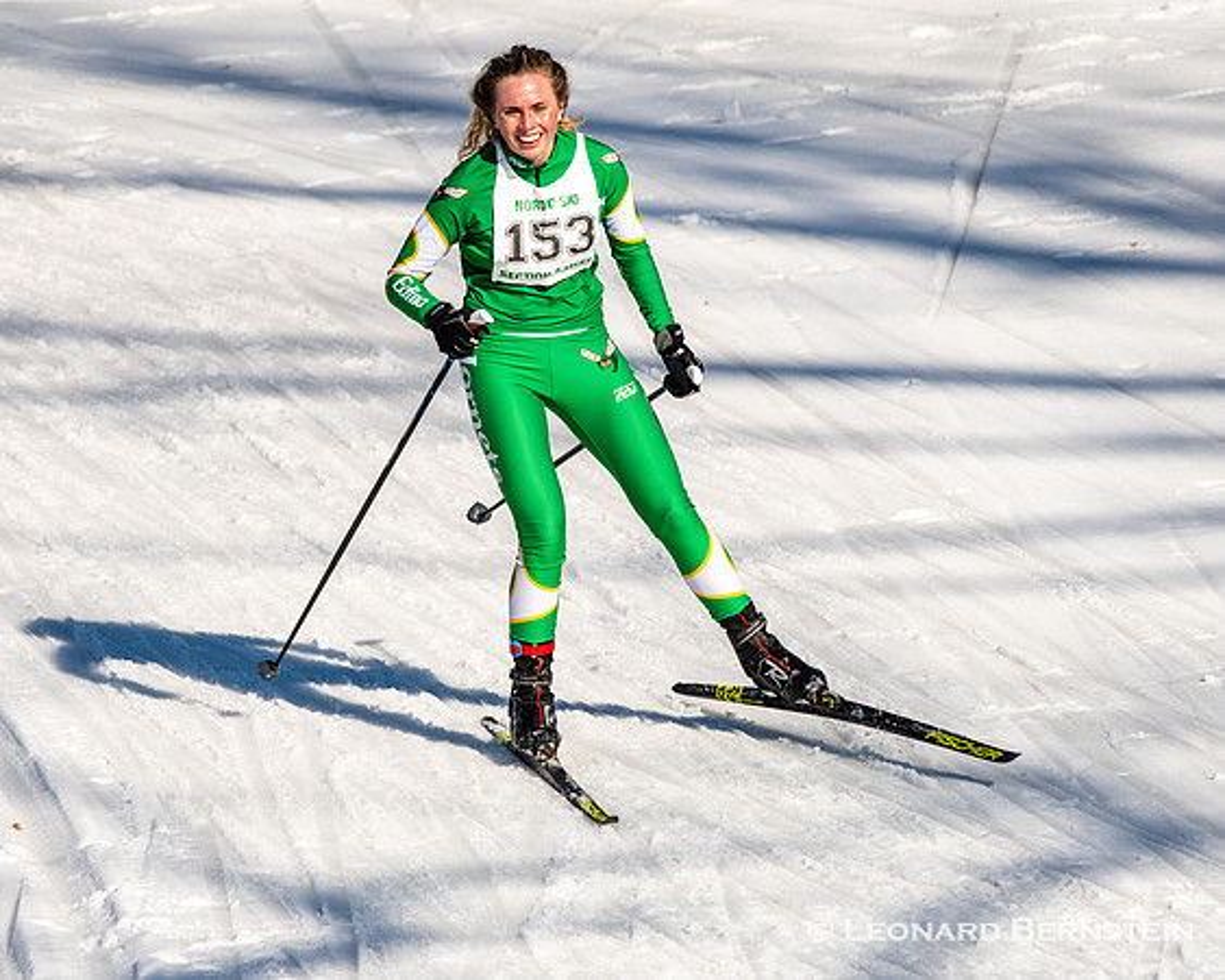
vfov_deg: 2.9
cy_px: 511
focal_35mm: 529
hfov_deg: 3.7
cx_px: 504
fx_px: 19167
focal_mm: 300
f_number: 5.6
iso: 400
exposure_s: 1/3200
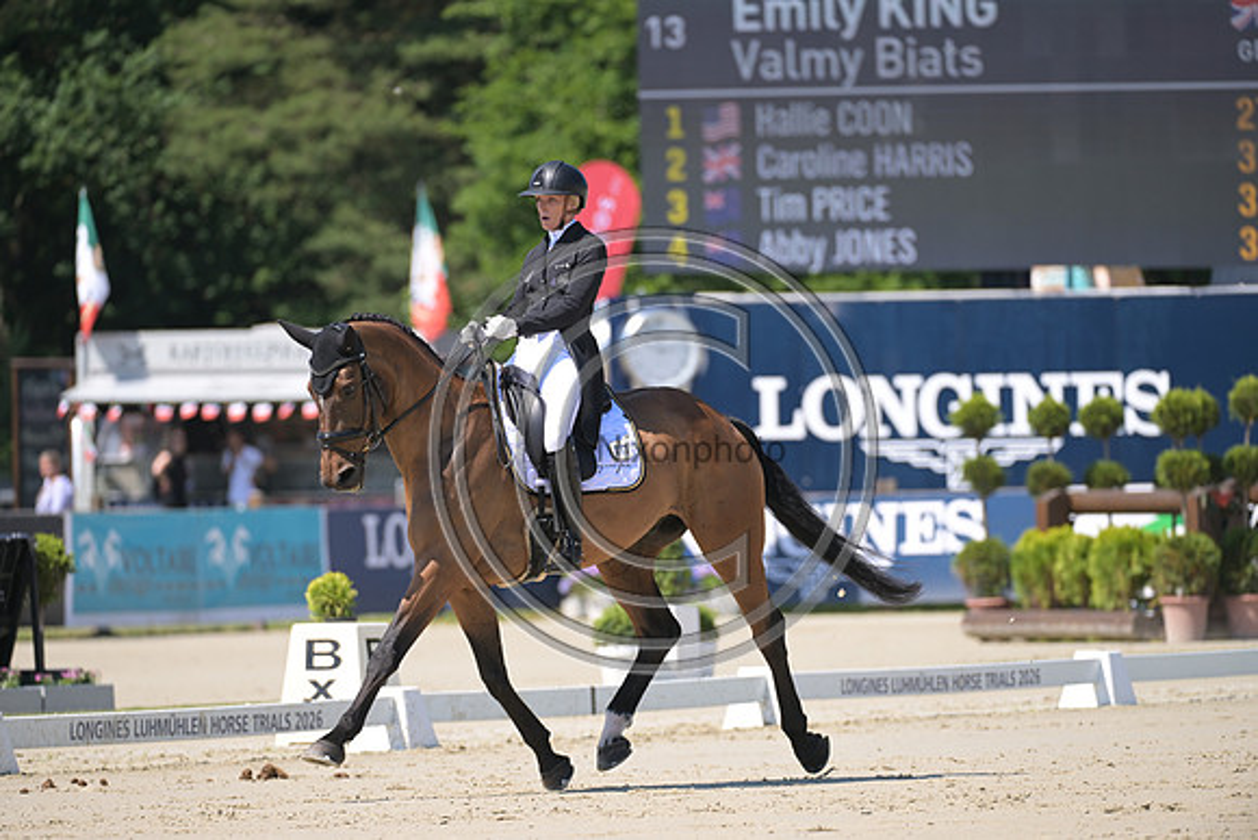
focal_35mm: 340
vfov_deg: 4.0
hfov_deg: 6.1
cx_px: 629
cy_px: 420
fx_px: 11883
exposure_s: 1/1250
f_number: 5
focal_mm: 340
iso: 320
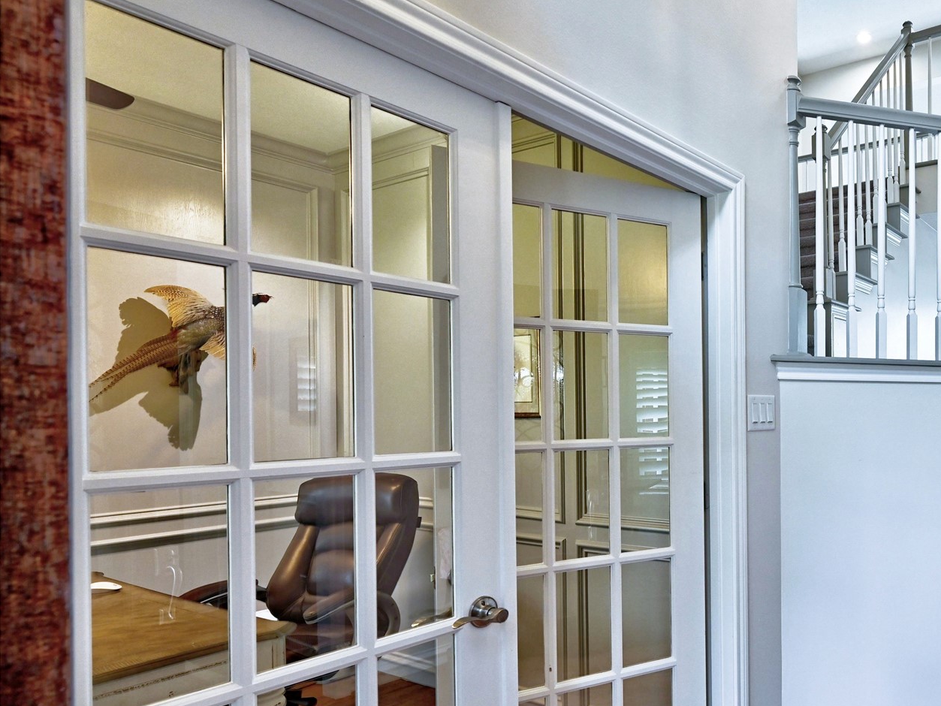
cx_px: 815
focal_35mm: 25
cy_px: 410
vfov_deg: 54.6
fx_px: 680
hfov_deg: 60.7
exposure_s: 1/13
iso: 400
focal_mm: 15
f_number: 8
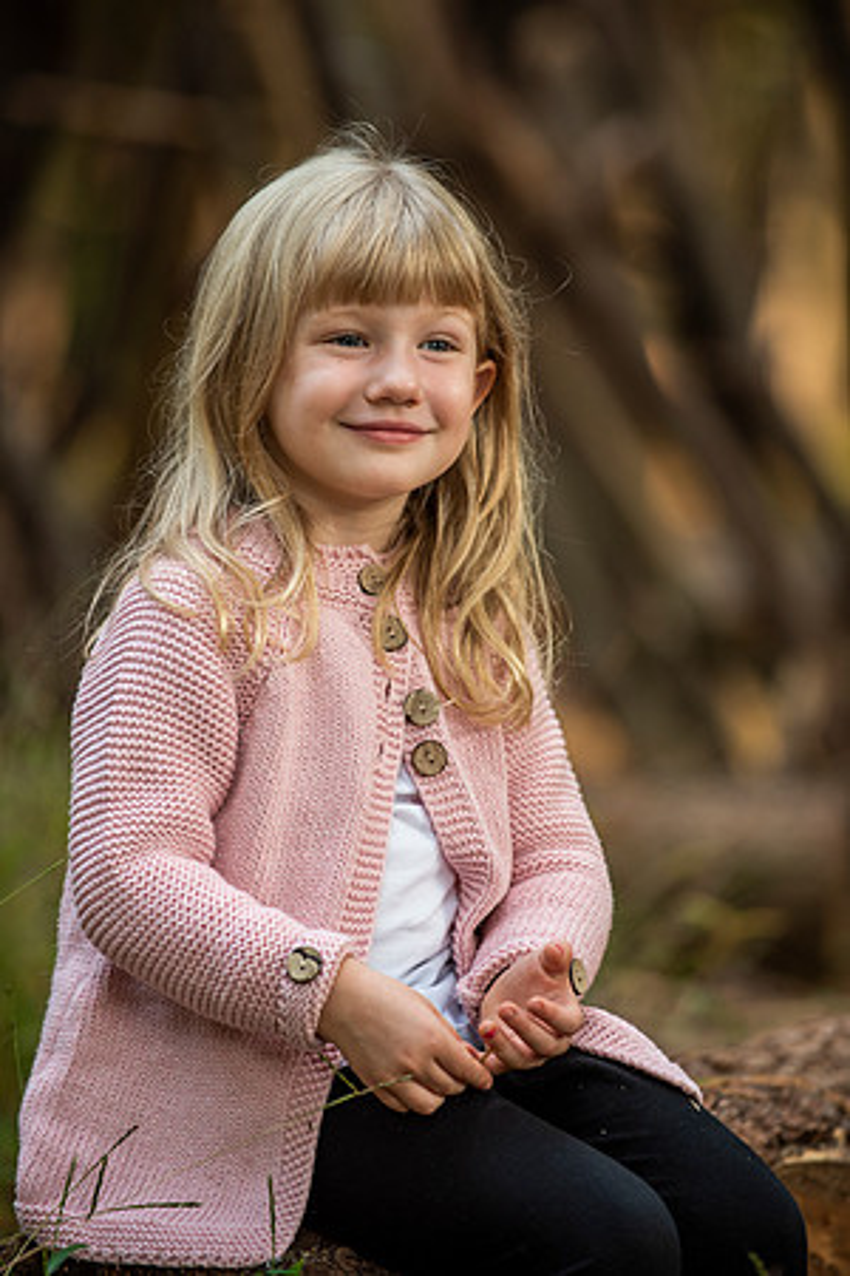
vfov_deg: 10.3
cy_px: 638
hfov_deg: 6.9
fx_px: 7083
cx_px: 425
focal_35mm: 200
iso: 250
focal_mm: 200
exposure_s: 1/100
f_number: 3.5
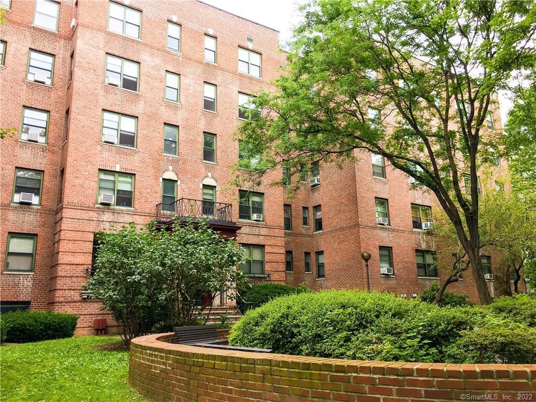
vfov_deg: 48.2
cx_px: 268
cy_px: 201
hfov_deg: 61.7
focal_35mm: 29
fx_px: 449
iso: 25
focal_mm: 4.15
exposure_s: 1/120
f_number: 2.2
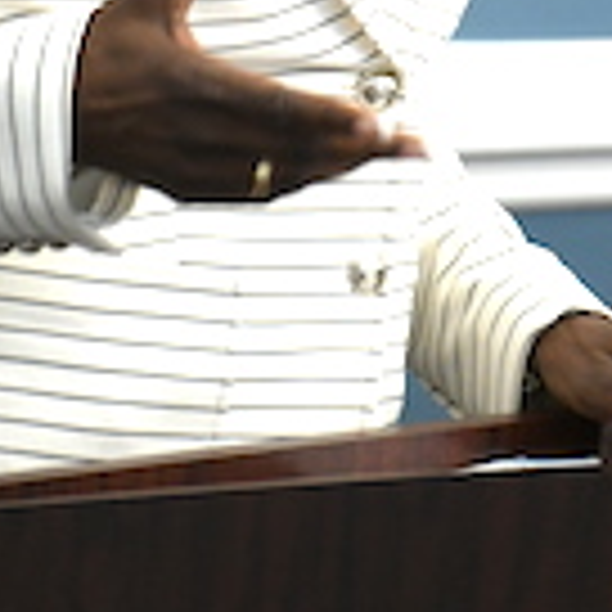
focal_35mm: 262
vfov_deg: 6.6
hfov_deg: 6.7
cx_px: 277
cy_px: -252
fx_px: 5241
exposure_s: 1/50
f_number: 5.6
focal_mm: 70
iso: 4000
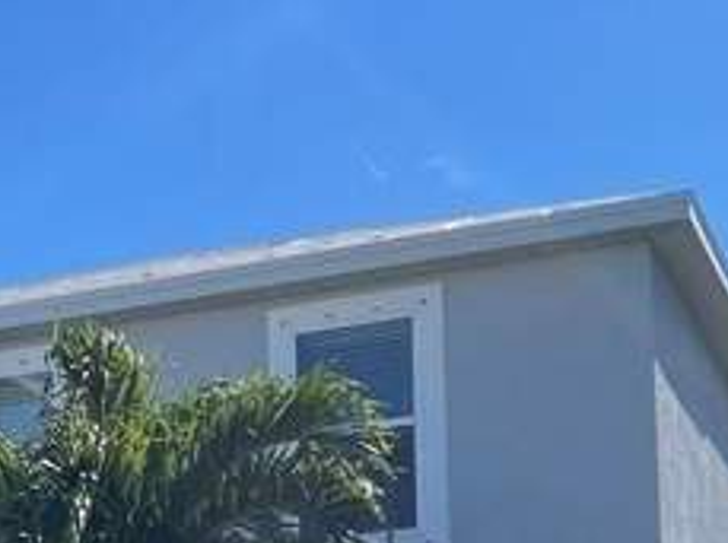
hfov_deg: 21.0
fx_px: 1911
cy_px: 692
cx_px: 45
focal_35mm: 91
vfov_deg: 15.5
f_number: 1.5
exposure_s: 1/3165
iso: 50
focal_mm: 5.7
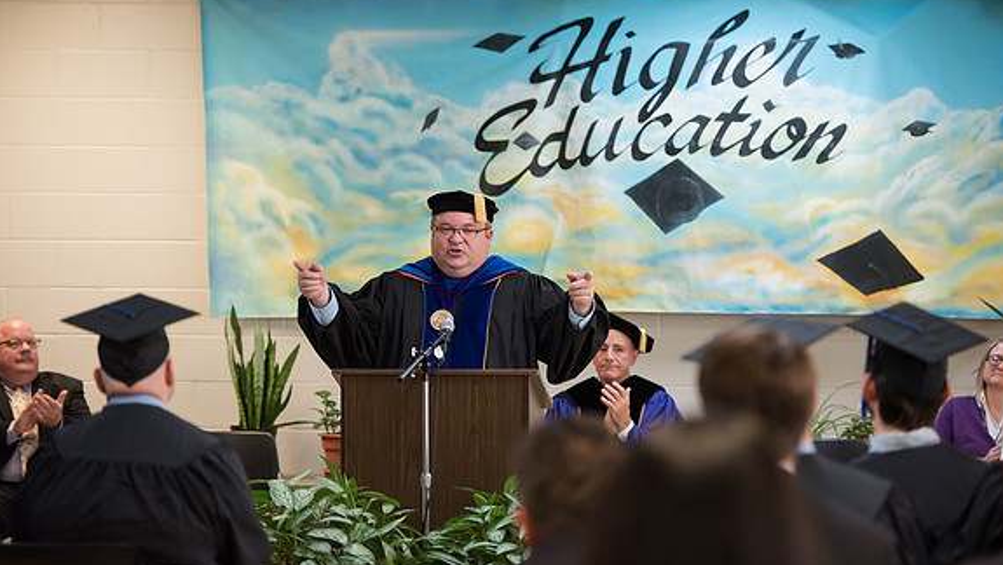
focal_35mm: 132
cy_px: 325
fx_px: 3512
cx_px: 501
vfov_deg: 9.2
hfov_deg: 16.3
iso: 2500
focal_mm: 125
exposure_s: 1/200
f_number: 2.8
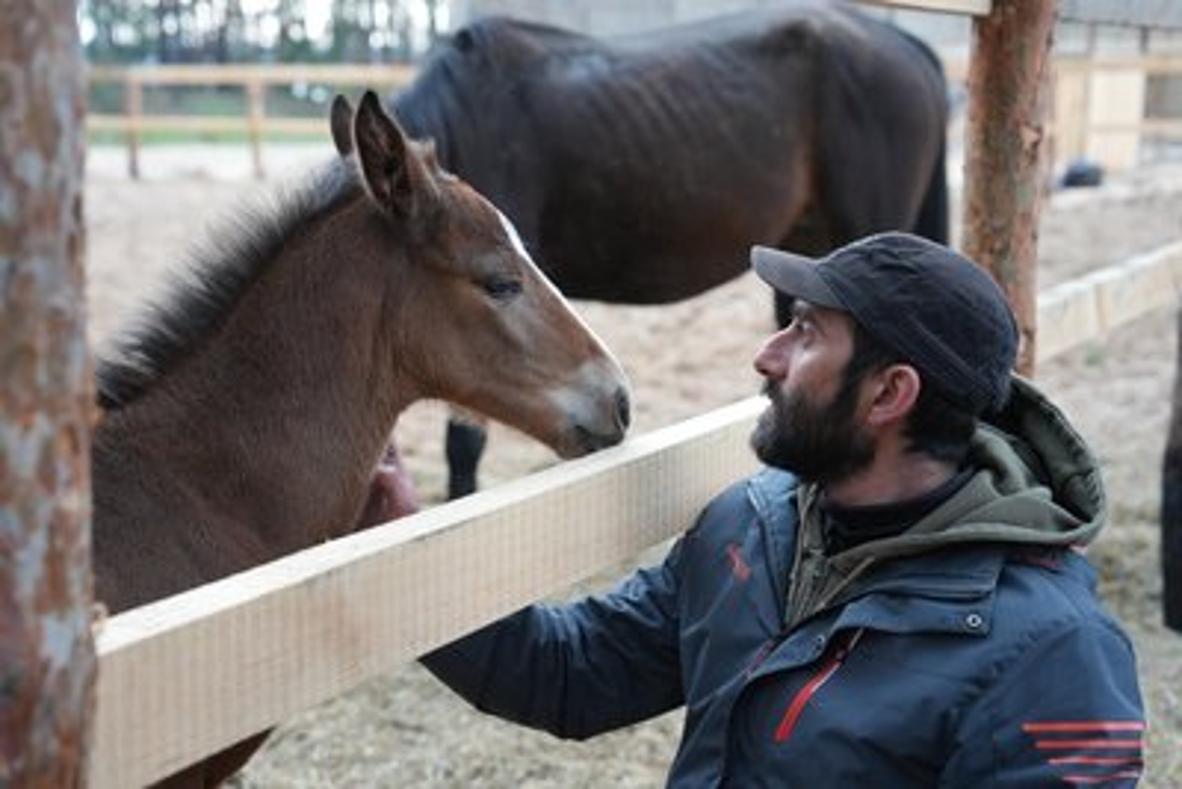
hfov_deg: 36.2
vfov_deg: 24.6
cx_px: 591
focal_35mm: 55
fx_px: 1806
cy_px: 394
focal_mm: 55
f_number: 4
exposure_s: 1/160
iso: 1250
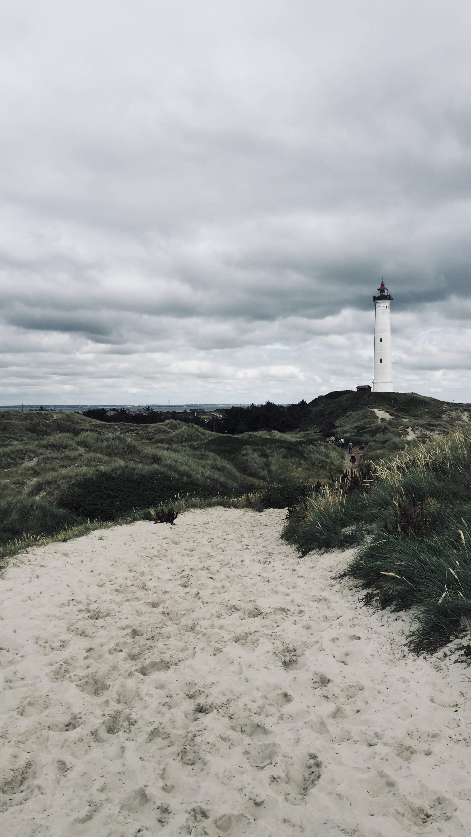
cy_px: 423
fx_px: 710
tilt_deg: -1.4
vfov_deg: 61.0
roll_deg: -0.4
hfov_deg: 36.6
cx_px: 261
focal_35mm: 32
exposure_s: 1/1799
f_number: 2.2
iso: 32
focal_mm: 4.15
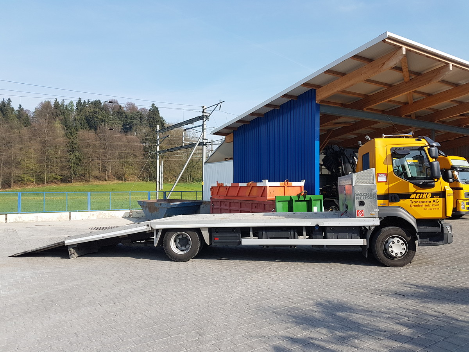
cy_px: 176
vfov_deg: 53.1
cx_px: 234
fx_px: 352
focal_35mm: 26
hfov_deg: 67.3
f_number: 1.7
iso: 40
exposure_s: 1/1276
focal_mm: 4.2
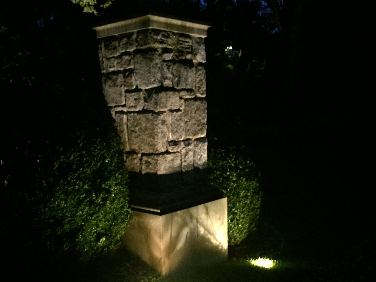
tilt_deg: -8.7
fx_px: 424
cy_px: 189
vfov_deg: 36.4
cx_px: 189
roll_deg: +1.8
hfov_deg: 47.9
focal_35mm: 39
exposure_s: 1/15
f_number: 2.2
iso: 1000
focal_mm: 4.15
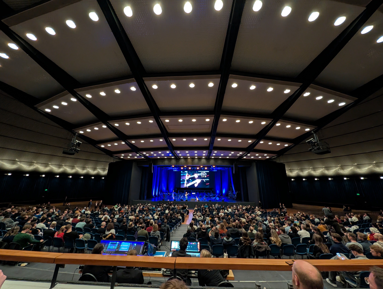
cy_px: 144
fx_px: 133
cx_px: 192
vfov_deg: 94.6
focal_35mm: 12
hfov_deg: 110.5
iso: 315
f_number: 1.7
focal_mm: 2.02
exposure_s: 1/25
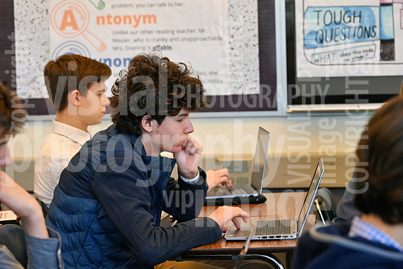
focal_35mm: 130
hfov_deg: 15.8
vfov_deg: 10.6
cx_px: 202
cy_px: 134
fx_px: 1456
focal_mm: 130
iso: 4000
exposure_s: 1/250
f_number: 6.3
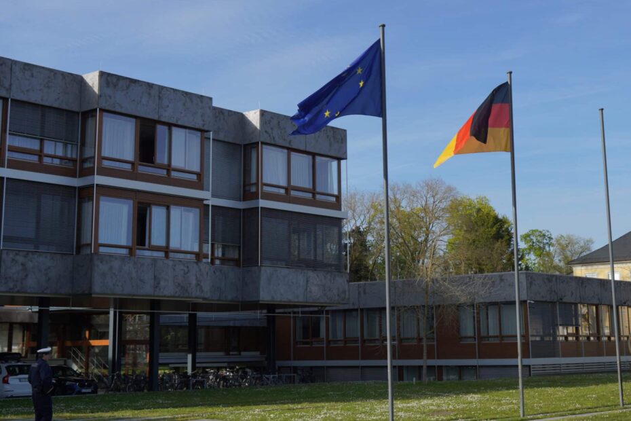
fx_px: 701
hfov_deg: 48.5
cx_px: 316
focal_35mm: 40
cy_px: 210
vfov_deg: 33.4
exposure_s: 1/640
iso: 125
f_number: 5.6
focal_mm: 40
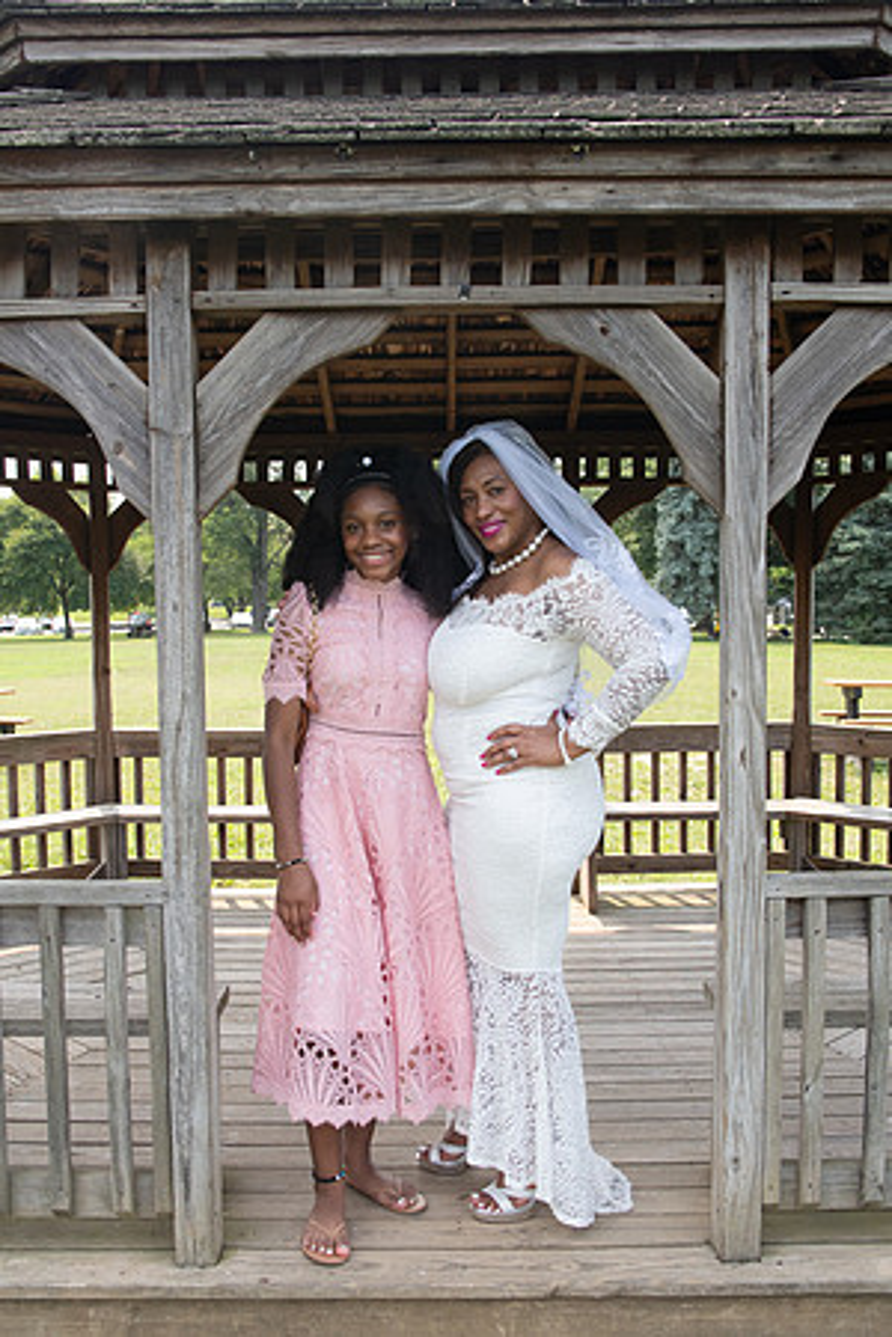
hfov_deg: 38.9
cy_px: 668
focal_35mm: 34
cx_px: 446
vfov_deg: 55.8
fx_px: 1264
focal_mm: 33
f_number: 6.3
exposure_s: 1/1600
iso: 800
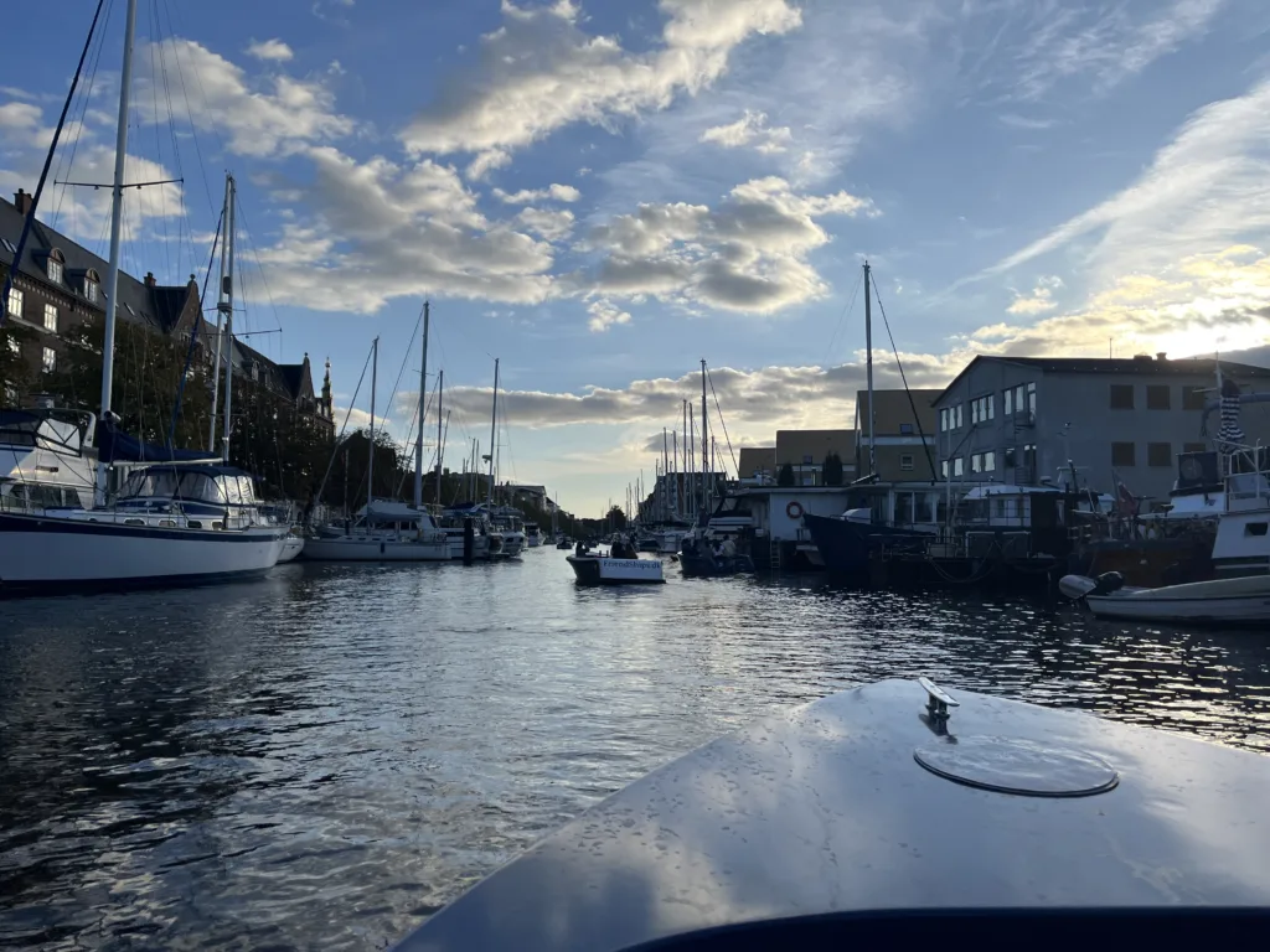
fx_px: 954
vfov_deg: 53.1
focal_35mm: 26
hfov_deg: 67.3
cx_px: 635
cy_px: 476
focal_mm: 5.1
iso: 50
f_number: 1.6
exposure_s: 1/4310
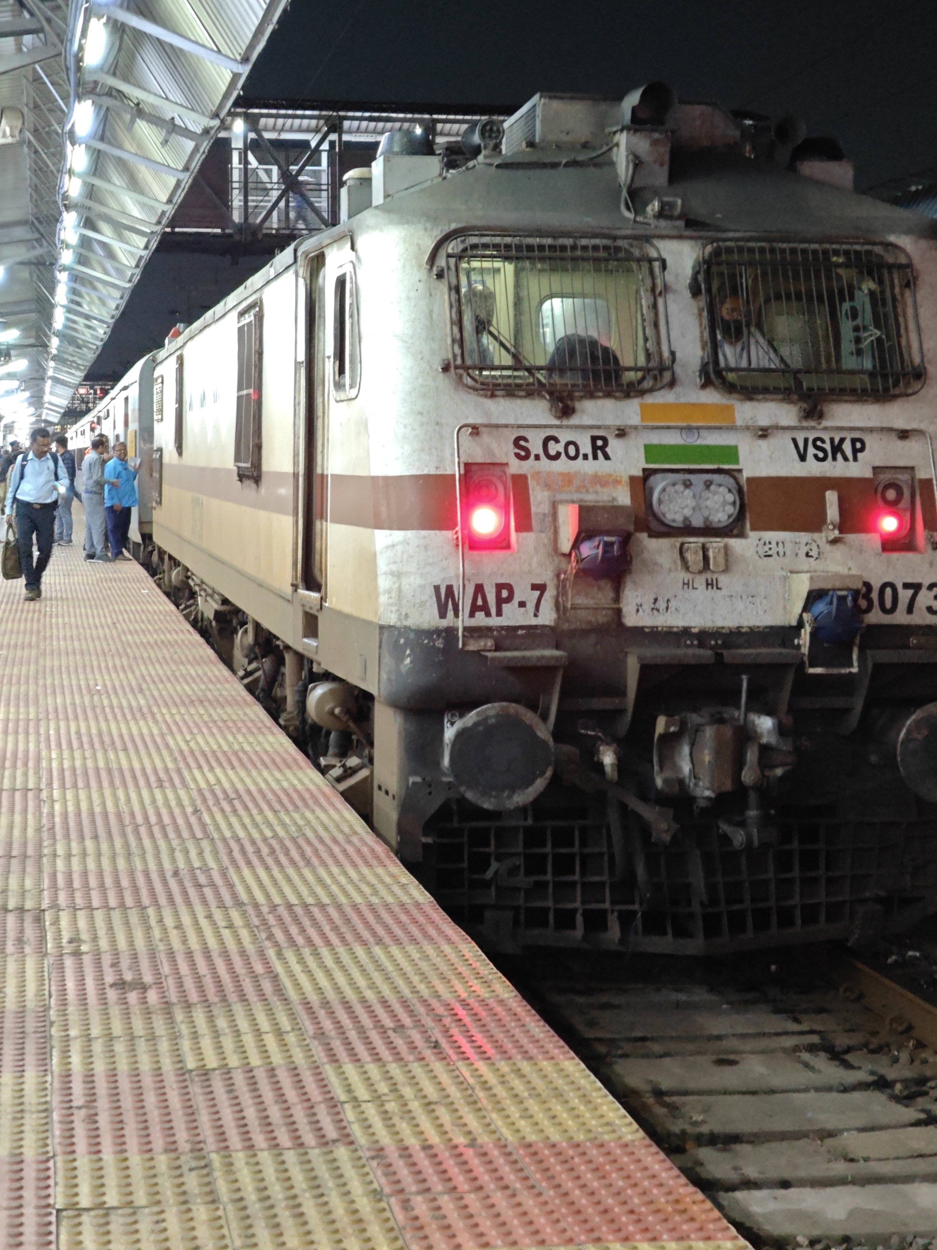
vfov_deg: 34.2
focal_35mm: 56
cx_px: 425
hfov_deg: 26.1
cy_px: 482
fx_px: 2021
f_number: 2
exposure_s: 1/20
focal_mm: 7.1
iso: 2500
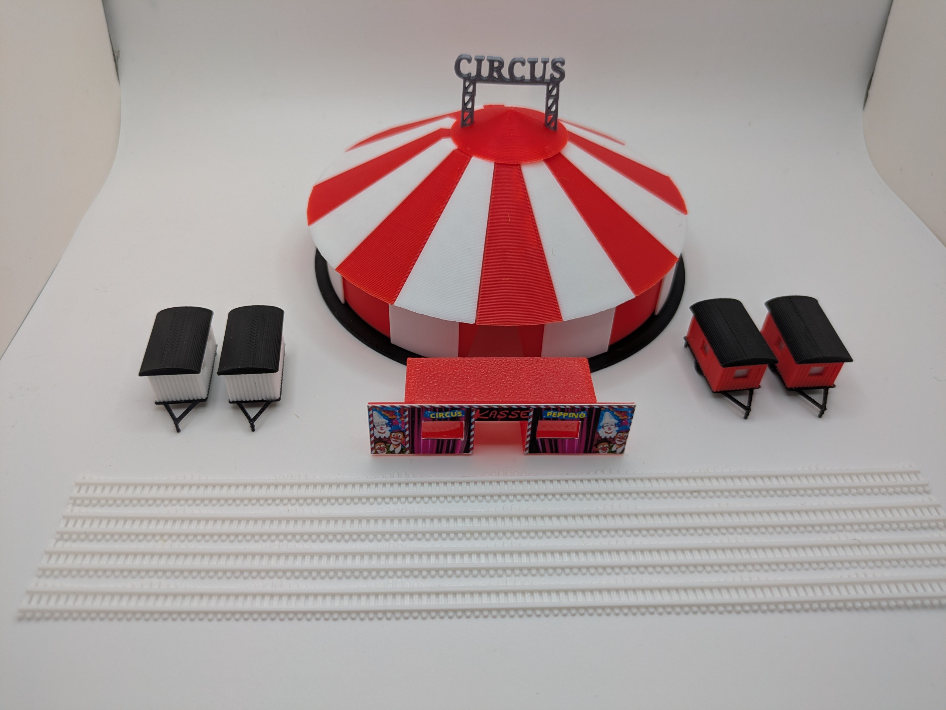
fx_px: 683
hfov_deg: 69.4
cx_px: 473
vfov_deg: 54.9
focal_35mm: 25
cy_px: 355
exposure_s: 1/326
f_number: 1.89
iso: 48
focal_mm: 5.43
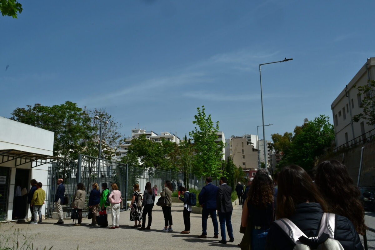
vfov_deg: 41.7
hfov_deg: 59.5
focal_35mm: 32
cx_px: 188
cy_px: 125
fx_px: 328
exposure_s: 1/1000
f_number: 18
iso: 1000
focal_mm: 31.5
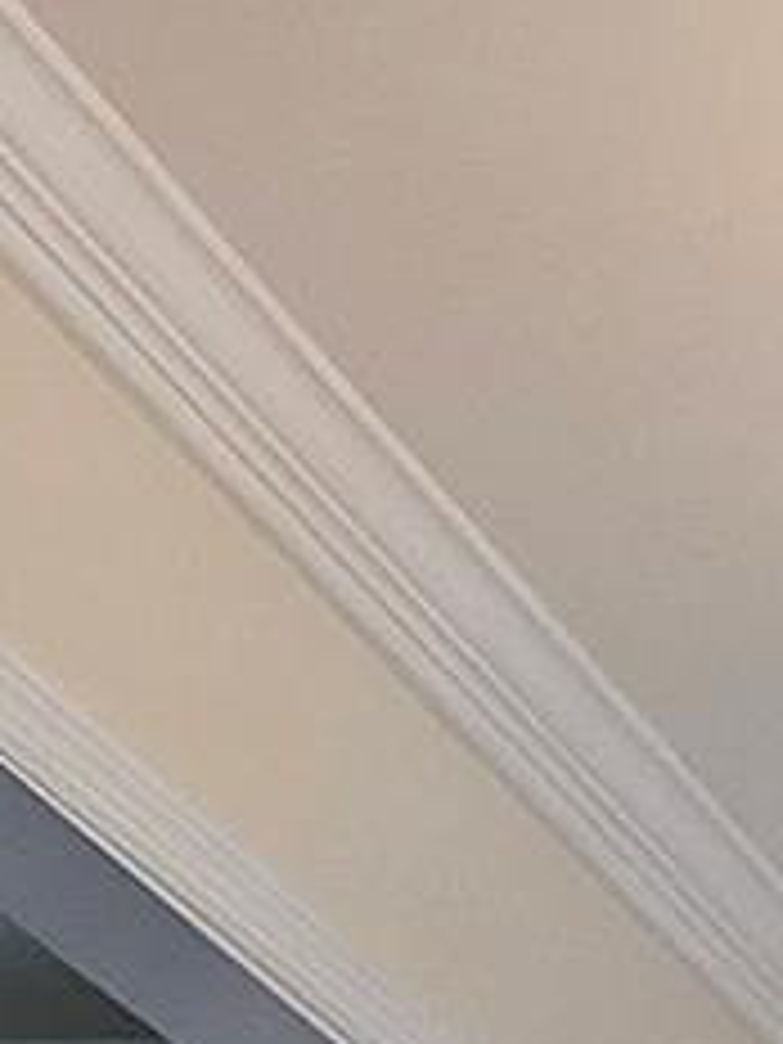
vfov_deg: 9.3
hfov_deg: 7.3
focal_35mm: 179
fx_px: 5399
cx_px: 2439
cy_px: 2871
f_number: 1.73
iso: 101
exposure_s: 1/120
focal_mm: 4.38
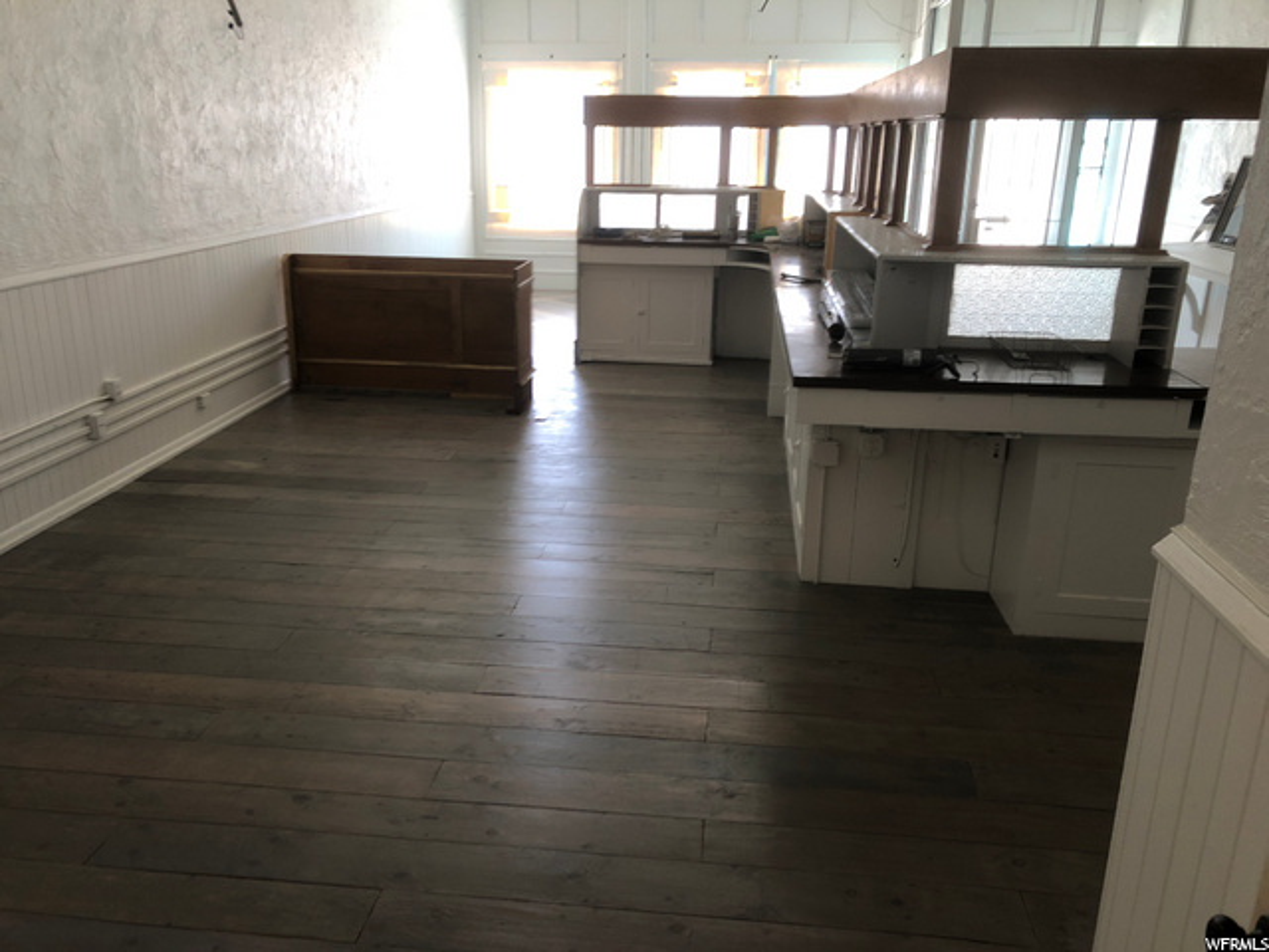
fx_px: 1026
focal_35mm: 28
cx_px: 634
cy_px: 476
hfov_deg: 63.4
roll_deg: -0.6
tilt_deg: -16.7
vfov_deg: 49.7
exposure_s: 1/30
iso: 25
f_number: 1.8
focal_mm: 3.99
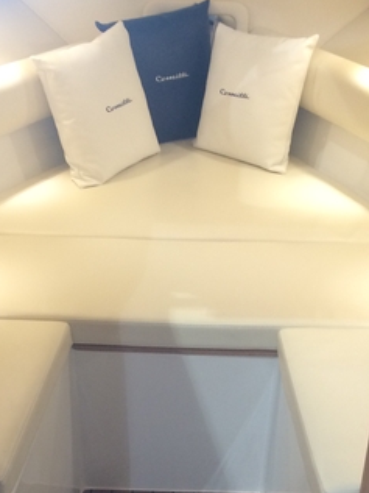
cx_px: 177
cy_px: 406
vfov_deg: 33.7
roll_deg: +1.1
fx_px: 782
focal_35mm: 55
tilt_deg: -31.7
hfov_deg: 26.6
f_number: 2.2
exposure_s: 1/30
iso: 100
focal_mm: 4.15
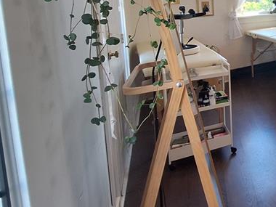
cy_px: 21
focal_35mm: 35
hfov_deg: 37.2
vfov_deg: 38.0
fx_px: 279
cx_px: 344
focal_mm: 1.74
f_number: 2.2
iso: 80
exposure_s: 1/60
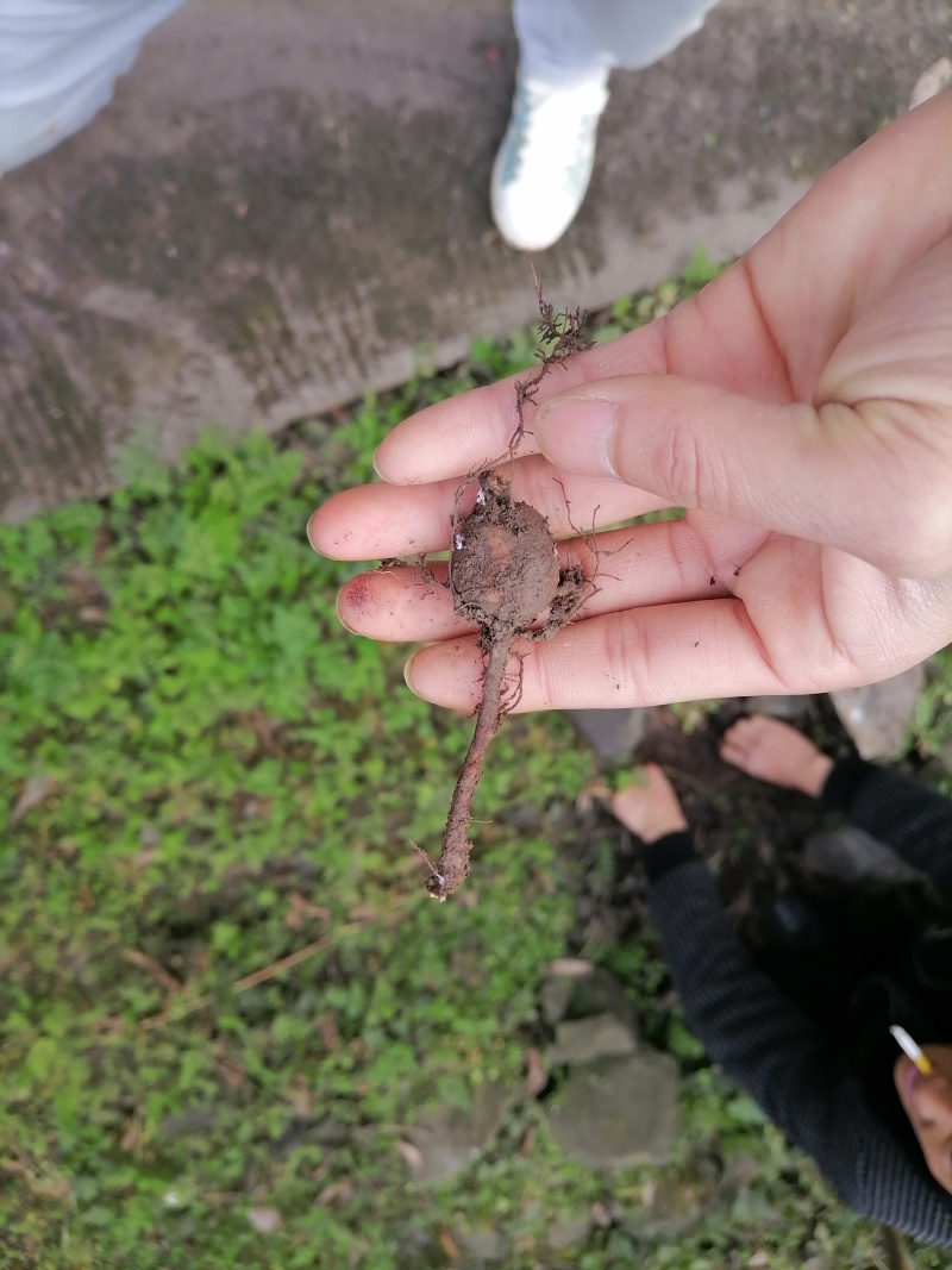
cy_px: 635
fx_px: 990
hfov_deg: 51.3
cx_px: 476
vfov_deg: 65.3
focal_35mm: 27
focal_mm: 5.4
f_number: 1.8
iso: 50
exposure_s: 1/302
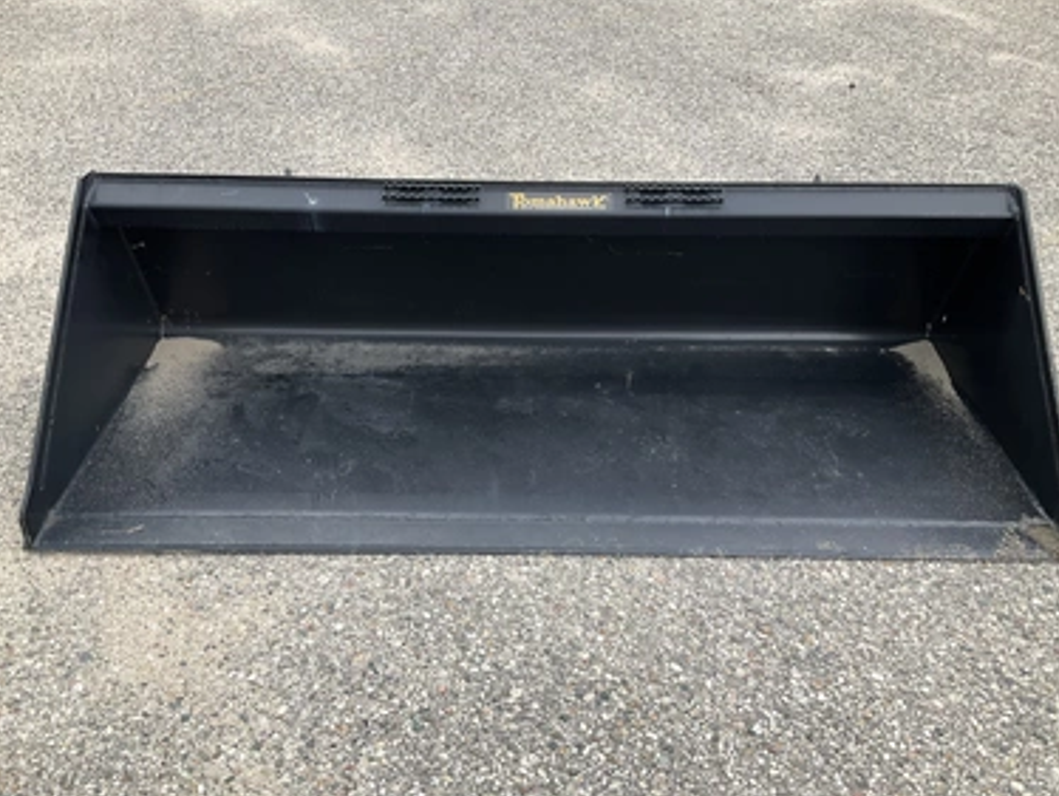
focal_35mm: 31
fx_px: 949
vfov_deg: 45.5
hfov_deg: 58.3
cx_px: 521
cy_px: 408
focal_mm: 3
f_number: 1.8
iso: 25
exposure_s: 1/446
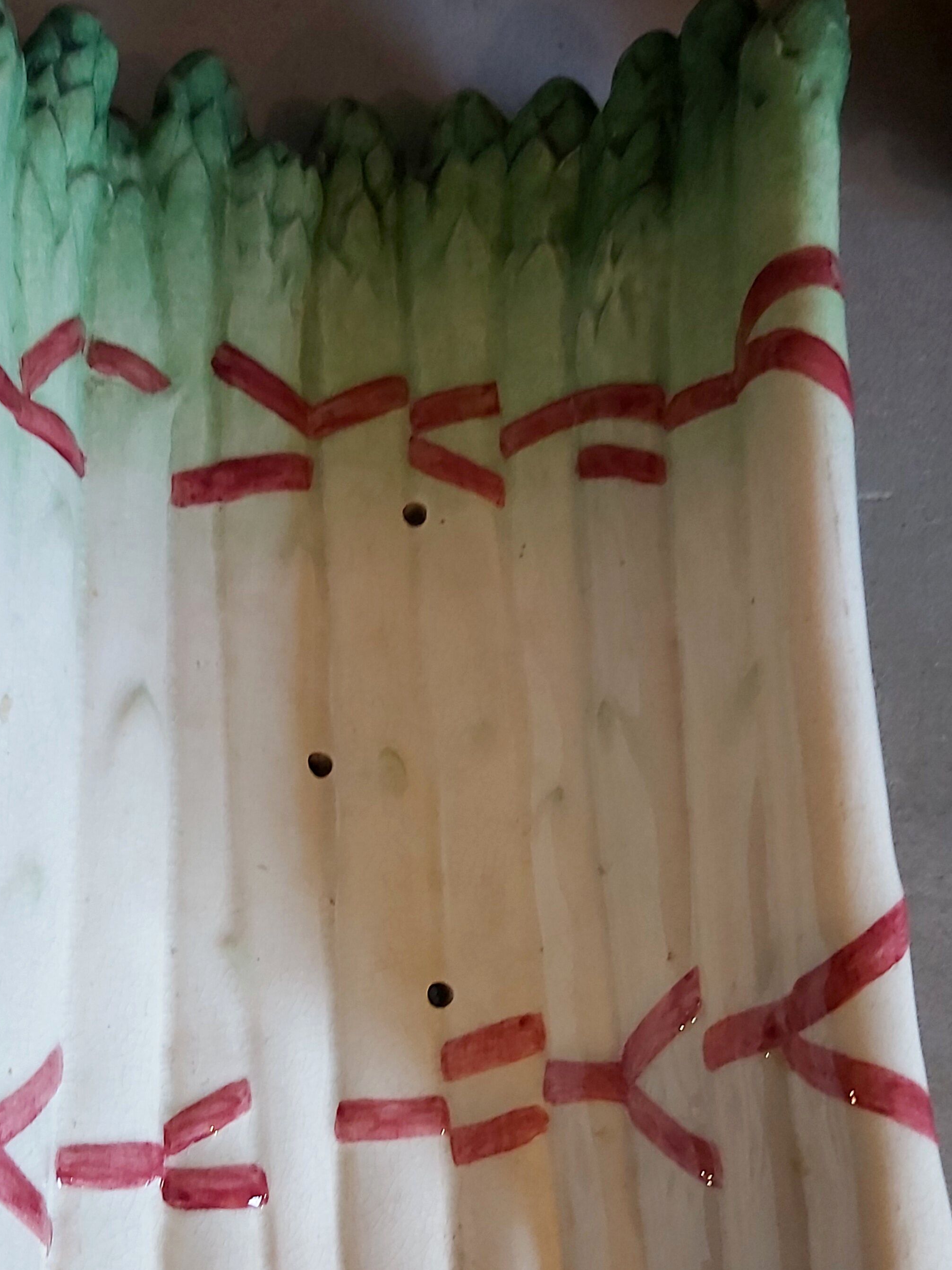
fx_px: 1430
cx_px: 397
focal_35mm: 39
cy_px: 777
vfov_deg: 47.5
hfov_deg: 36.7
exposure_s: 1/50
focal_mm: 3.92
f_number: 1.7
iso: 250
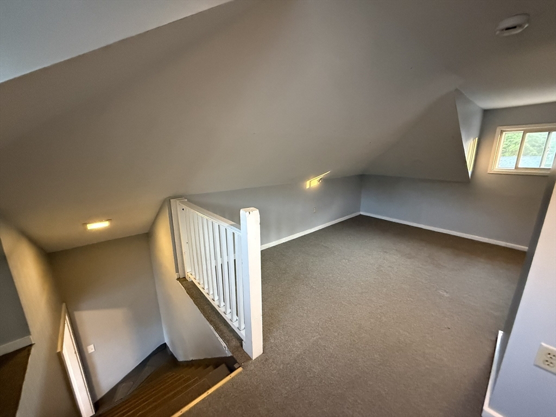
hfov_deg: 102.1
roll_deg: +0.0
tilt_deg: -13.4
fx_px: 225
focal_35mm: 14
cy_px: 208
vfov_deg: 85.7
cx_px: 278
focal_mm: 2.22
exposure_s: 1/60
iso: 1000
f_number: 2.2
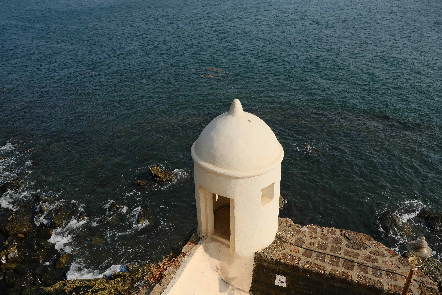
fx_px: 331
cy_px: 148
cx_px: 221
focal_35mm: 27
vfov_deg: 47.9
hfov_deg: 67.4
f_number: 3.6
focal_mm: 18
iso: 640
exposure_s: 1/6400
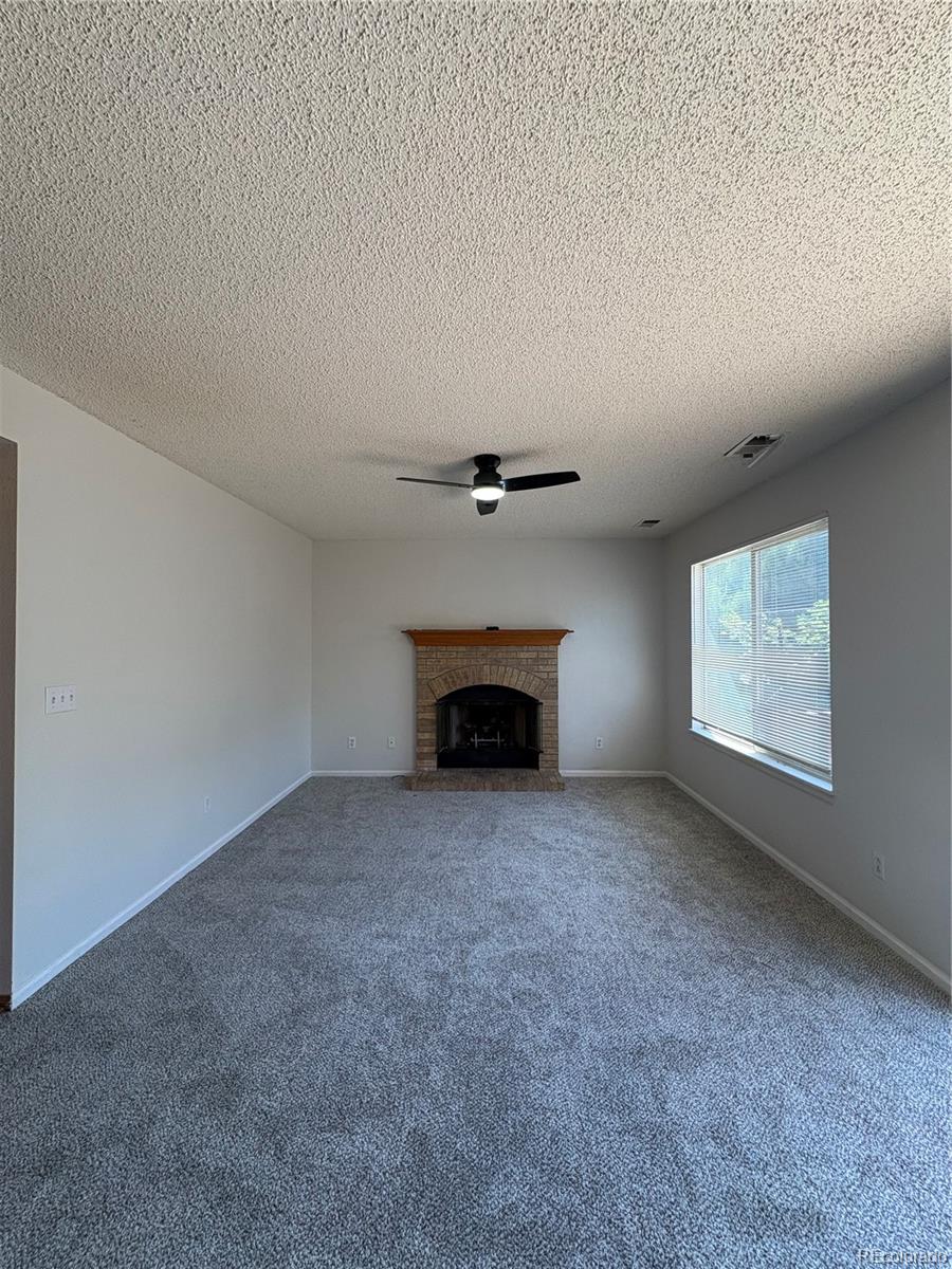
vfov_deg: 102.1
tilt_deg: +0.8
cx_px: 476
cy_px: 634
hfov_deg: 85.7
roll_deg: -0.5
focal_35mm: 14
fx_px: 513
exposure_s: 1/112
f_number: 2.2
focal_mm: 2.22
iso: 80
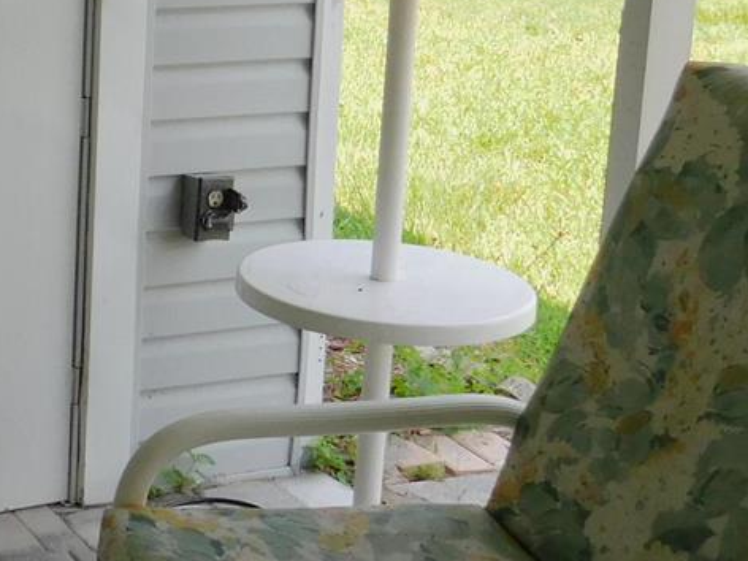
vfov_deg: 18.7
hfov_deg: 23.2
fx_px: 1685
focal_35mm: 78
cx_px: -113
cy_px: 117
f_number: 3
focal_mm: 4
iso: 125
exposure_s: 1/400
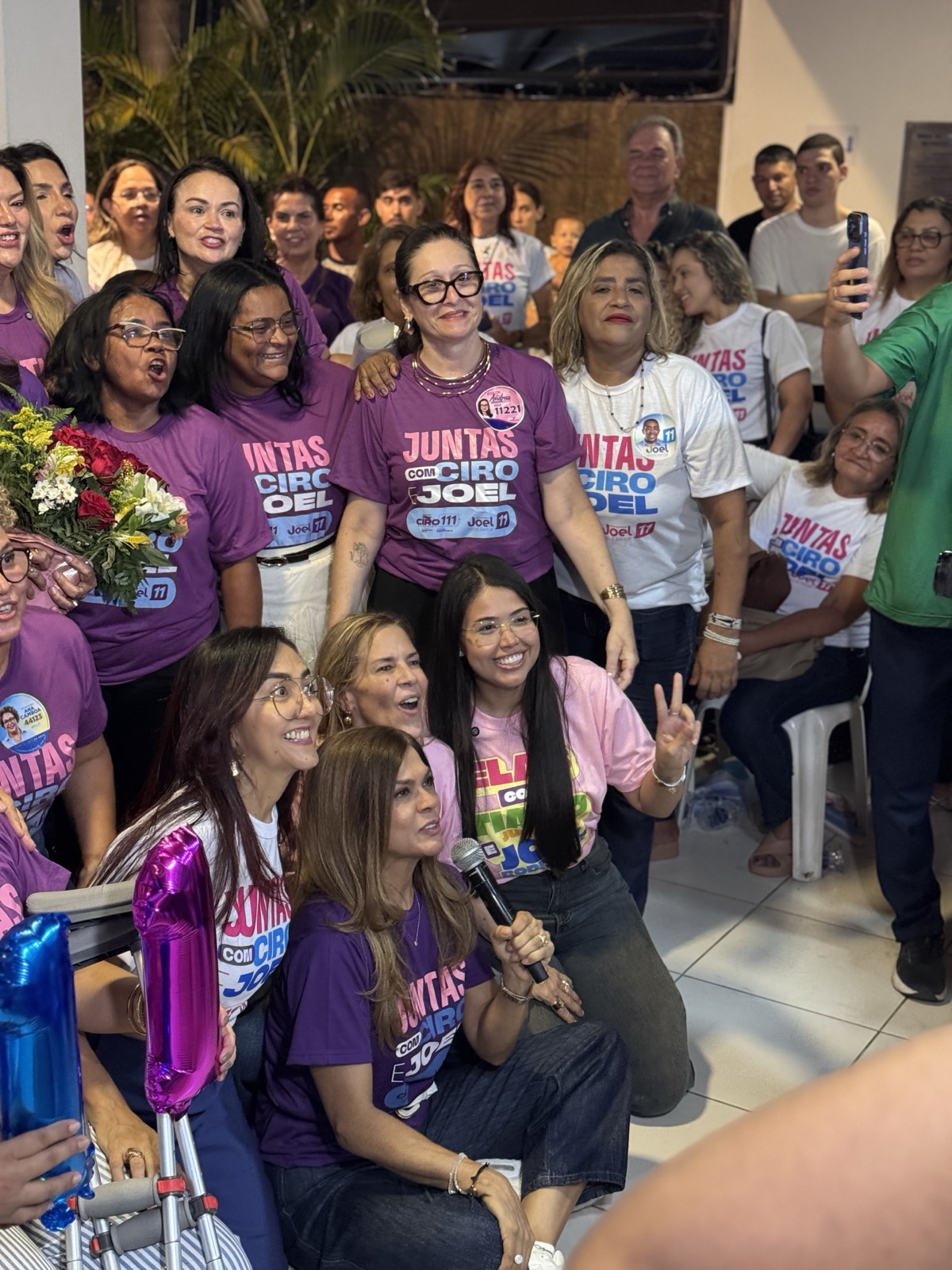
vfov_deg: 39.7
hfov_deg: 30.3
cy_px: 635
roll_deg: -1.9
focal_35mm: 48
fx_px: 1760
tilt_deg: -15.6
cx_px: 476
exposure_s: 1/40
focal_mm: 6.76
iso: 500
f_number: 1.78
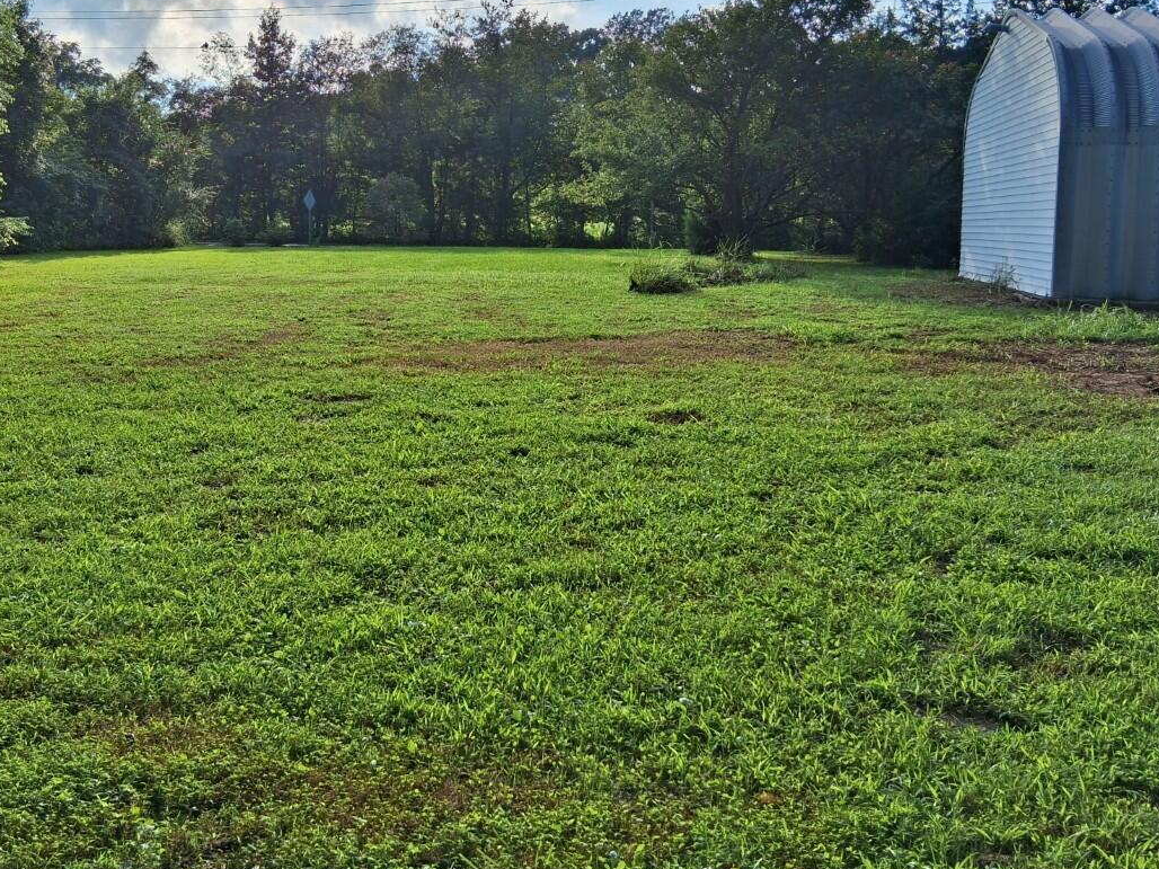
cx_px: 470
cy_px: 305
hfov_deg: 51.1
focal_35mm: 36
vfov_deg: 39.3
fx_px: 1205
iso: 25
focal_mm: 3.98
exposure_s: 1/663
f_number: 1.8
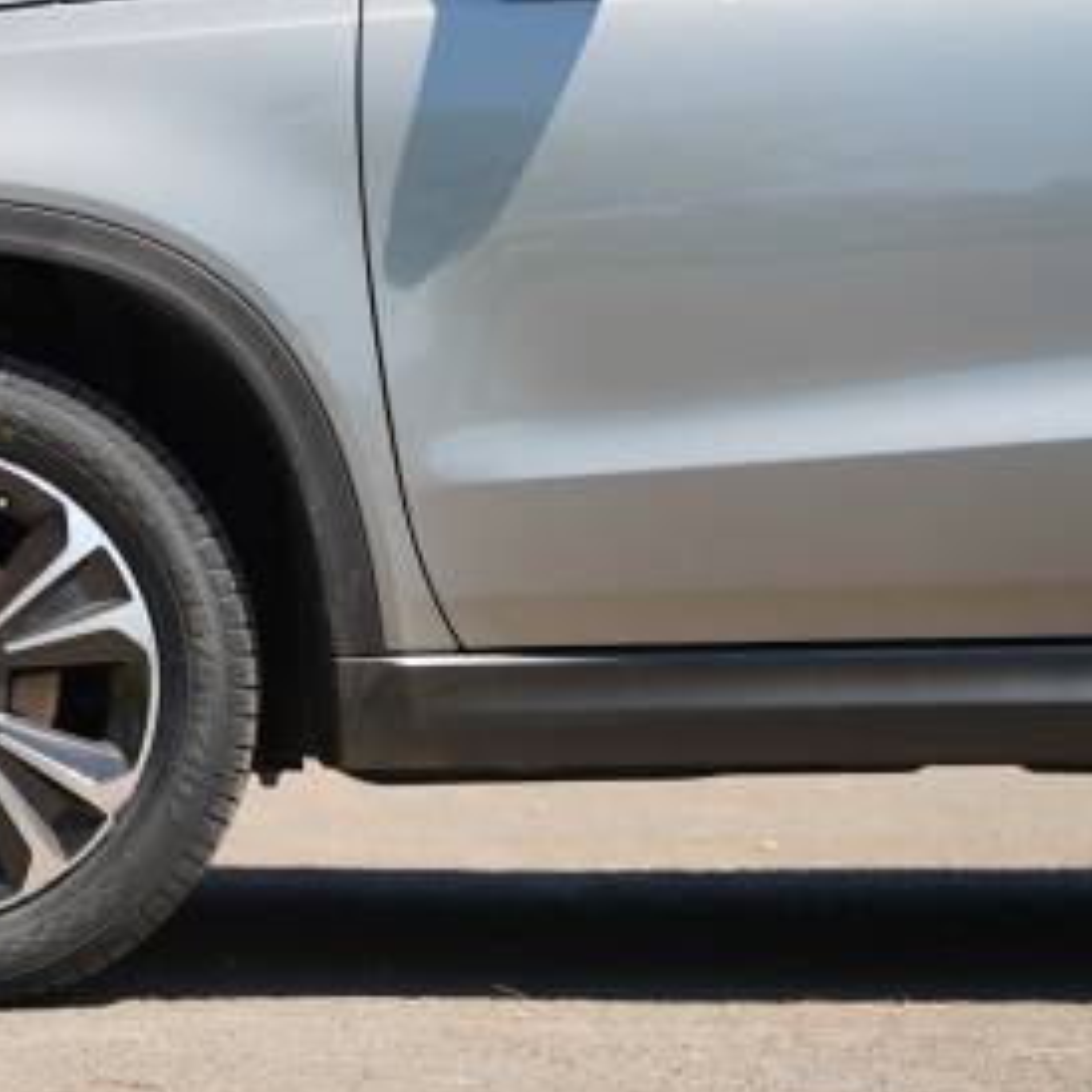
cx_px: -179
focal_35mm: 121
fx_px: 4304
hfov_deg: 14.1
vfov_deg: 14.4
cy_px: 399
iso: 100
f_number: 4
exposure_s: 1/160
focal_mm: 60.8
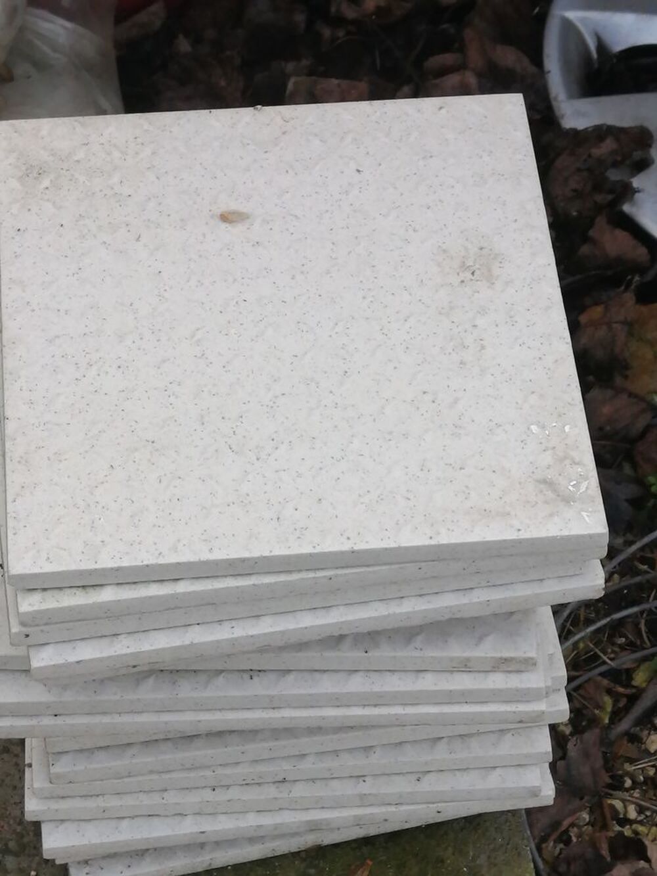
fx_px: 2277
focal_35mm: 90
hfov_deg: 16.4
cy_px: 438
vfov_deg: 21.8
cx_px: 328
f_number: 1.8
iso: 50
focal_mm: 3.62
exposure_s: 1/207
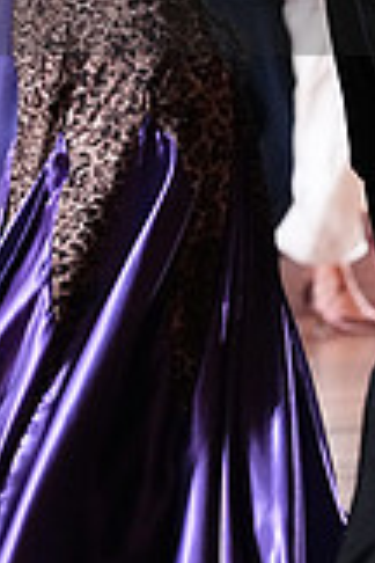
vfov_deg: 3.3
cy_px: -59
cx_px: 273
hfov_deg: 2.2
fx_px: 9718
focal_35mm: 622
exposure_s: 1/400
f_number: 5
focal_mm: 174
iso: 8000
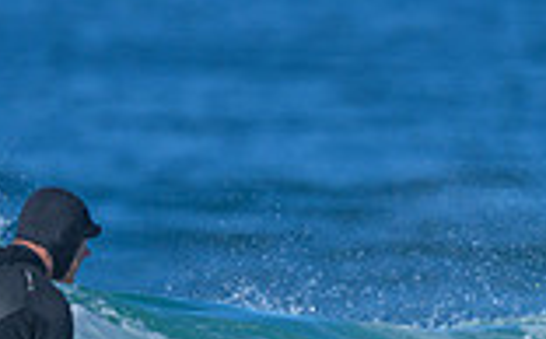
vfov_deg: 0.4
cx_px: 244
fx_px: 45721
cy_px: 580
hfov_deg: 0.7
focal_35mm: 3077
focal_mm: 800
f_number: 6.3
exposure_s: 1/2000
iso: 360
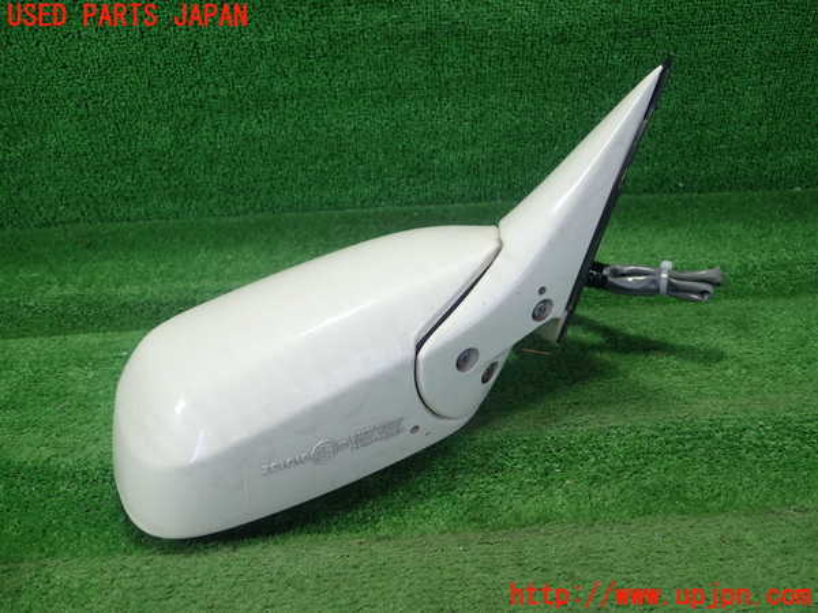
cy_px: 306
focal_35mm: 30
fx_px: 709
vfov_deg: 46.8
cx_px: 409
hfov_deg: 60.0
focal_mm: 5.5
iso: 160
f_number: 2.3
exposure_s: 1/125
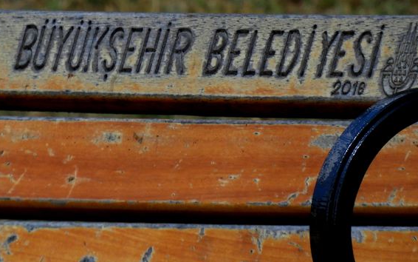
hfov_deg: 1.2
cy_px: 11
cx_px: 113
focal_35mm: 1684
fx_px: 19188
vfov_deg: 0.8
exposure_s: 1/400
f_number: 5.6
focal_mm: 161.2
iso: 100
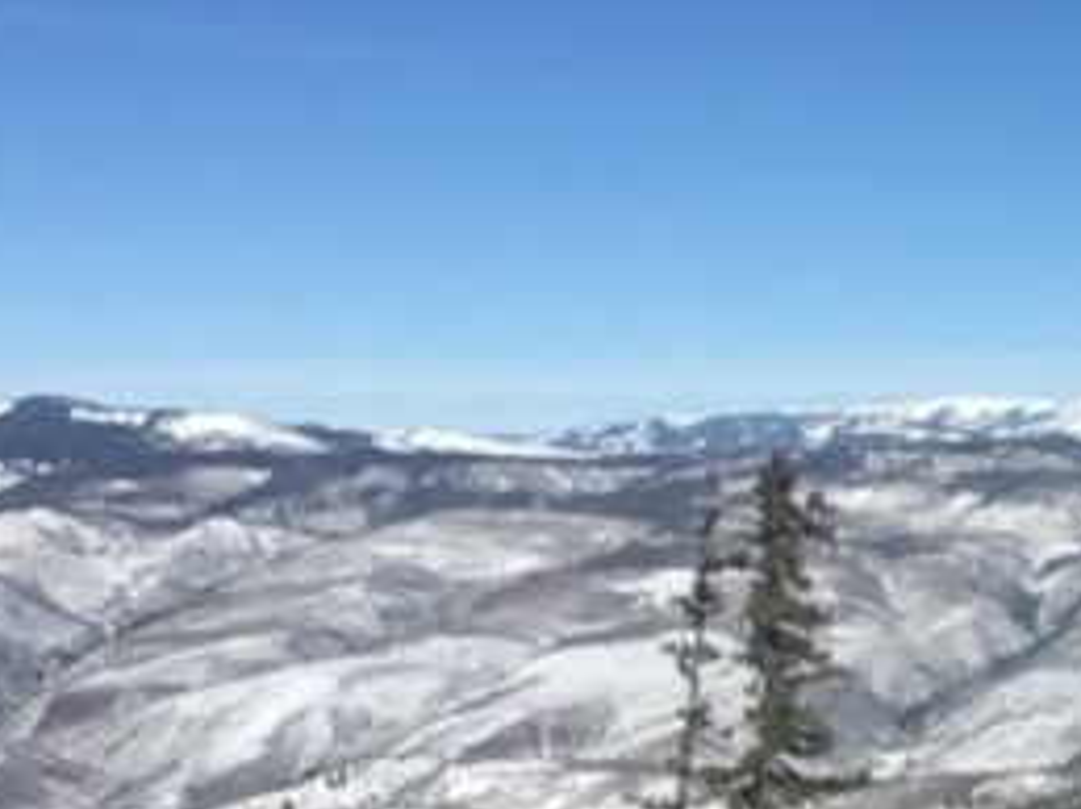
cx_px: 1440
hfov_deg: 19.5
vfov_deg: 16.0
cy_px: 425
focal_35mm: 92
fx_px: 2872
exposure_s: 1/3226
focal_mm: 2.15
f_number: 2.4
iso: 50
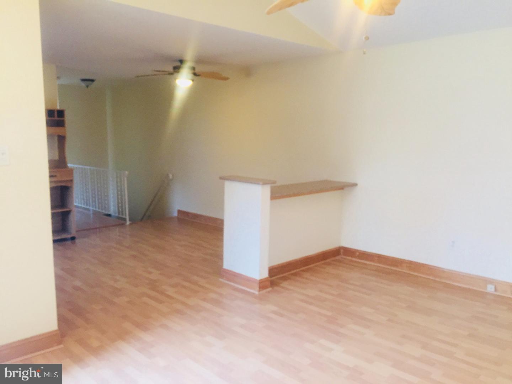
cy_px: 192
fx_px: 429
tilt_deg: -7.2
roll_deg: -0.7
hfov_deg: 61.7
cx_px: 256
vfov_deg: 48.2
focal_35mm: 29
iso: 80
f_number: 2.2
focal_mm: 4.15
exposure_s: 1/30
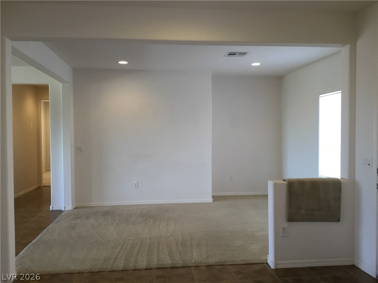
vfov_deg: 45.4
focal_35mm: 31
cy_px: 142
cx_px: 189
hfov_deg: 58.4
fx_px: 339
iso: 50
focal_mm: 3.3
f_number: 2.4
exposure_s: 1/30
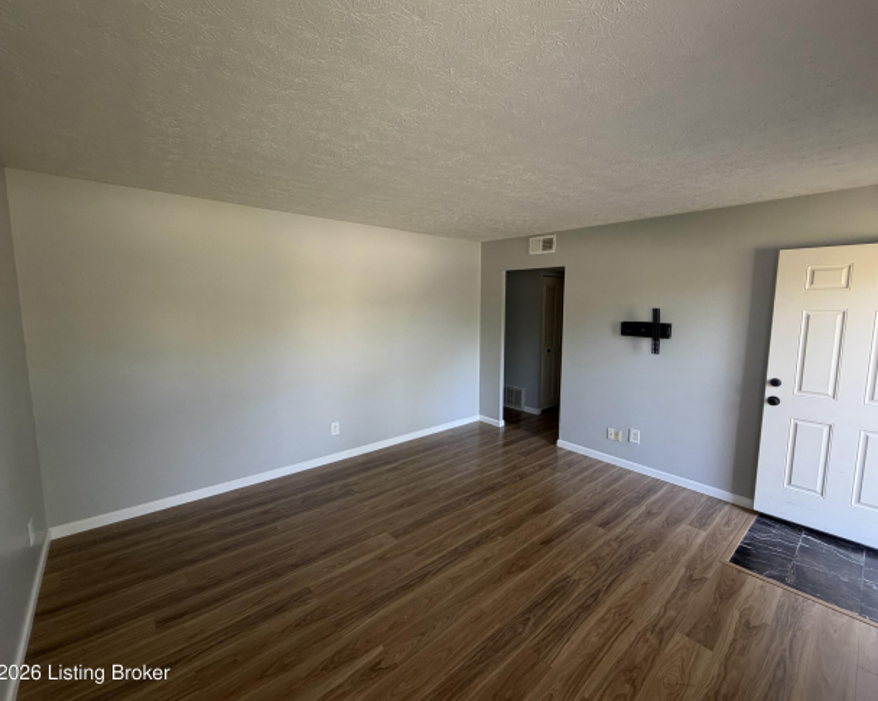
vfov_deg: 84.0
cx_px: 461
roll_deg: -1.0
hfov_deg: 96.7
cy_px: 345
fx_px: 390
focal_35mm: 15
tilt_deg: -4.5
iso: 250
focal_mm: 2.22
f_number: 2.2
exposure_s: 1/121
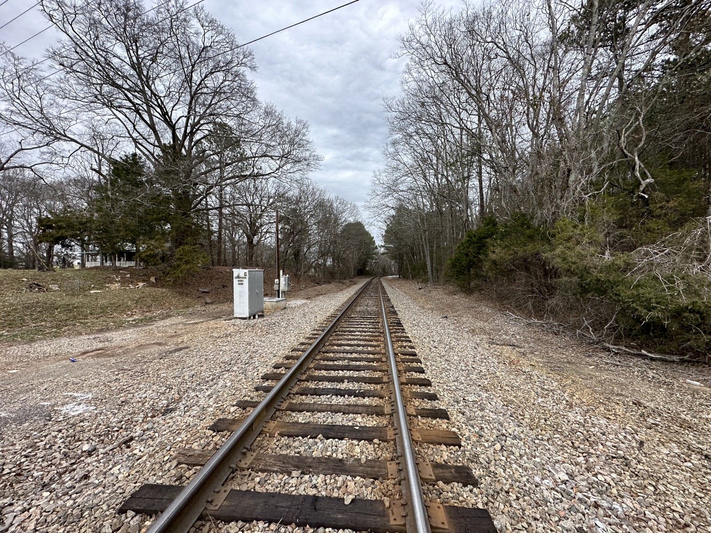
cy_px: 266
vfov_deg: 85.7
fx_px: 288
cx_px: 356
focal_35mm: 14
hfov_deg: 102.1
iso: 40
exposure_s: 1/272
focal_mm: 2.22
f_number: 2.2
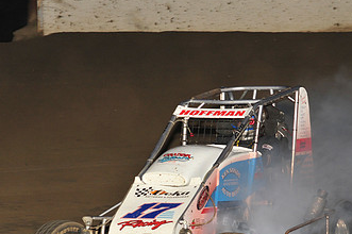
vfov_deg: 5.4
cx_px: 215
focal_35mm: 254
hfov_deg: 8.1
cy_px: 183
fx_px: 2481
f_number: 6.3
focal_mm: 145
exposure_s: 1/320
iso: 800
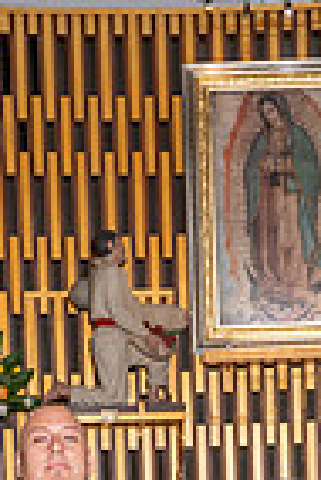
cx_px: 197
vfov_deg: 14.9
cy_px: 703
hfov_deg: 10.7
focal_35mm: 128
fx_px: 1708
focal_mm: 27
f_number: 7.1
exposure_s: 1/160
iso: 320
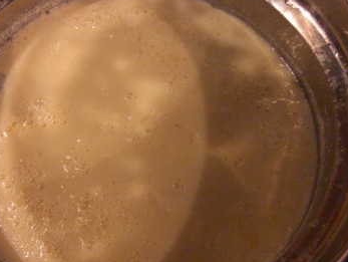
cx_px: 148
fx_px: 493
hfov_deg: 38.8
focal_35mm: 49
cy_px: 161
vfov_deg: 29.6
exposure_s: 1/13
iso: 800
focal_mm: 7.9
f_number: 2.8
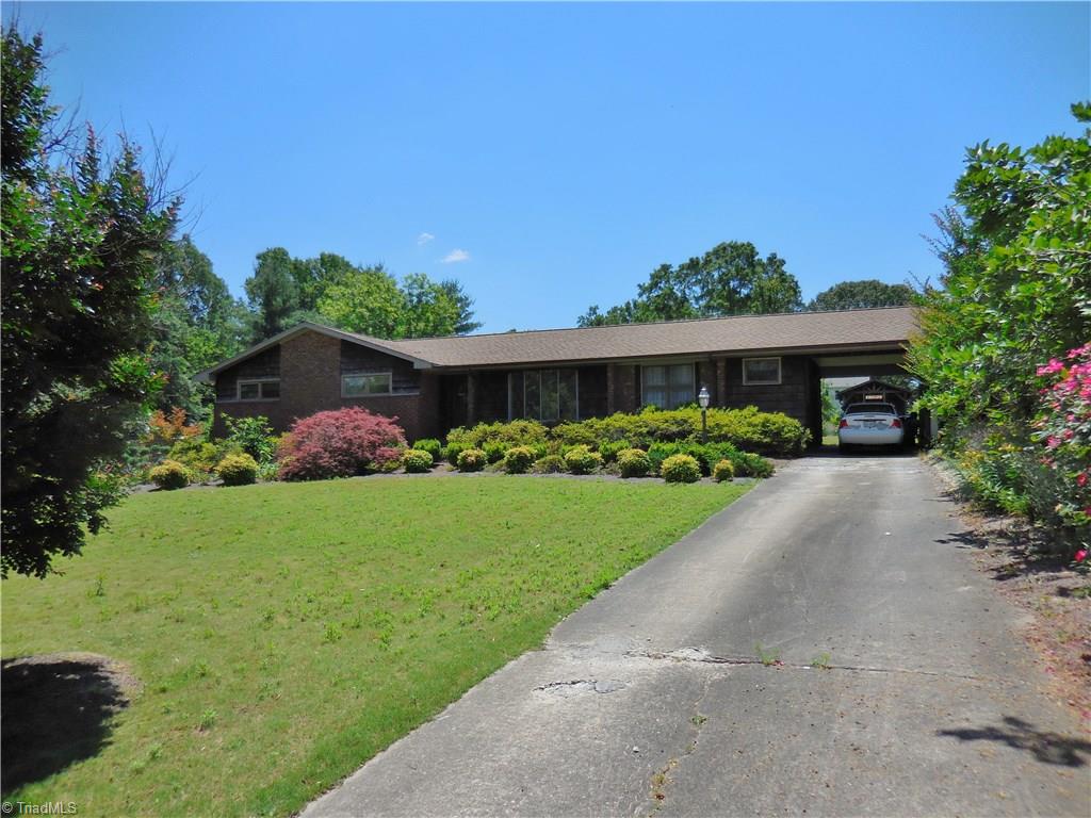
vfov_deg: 54.9
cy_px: 409
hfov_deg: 69.4
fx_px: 788
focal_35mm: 25
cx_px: 546
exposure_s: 1/2000
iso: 125
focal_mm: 4.5
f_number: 3.3
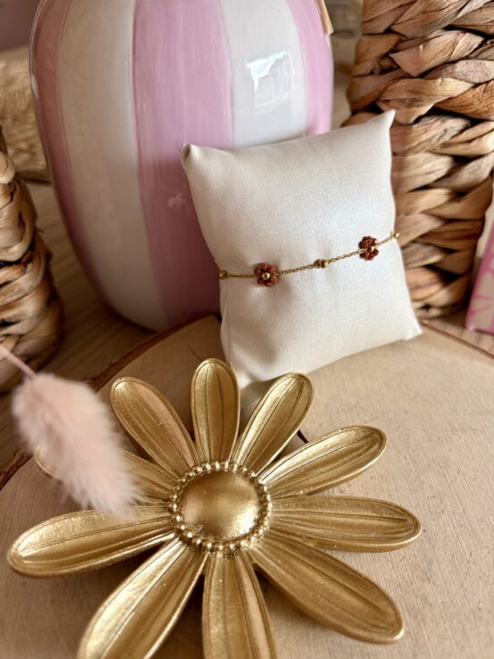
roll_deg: -0.2
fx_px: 533
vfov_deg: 63.4
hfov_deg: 49.7
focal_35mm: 28
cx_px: 240
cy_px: 341
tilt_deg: -37.3
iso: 32
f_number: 1.6
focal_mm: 5.96
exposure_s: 1/149
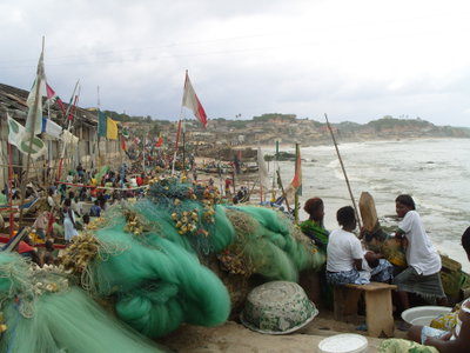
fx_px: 475
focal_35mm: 35
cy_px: 176
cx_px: 235
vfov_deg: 40.7
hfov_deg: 52.6
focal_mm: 7.8
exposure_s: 1/350
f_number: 6.3
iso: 80
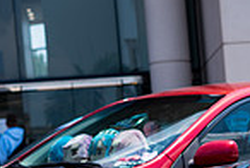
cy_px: 285
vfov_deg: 6.8
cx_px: 346
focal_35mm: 198
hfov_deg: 10.1
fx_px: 1378
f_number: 3.2
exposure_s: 1/800
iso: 50
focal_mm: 50
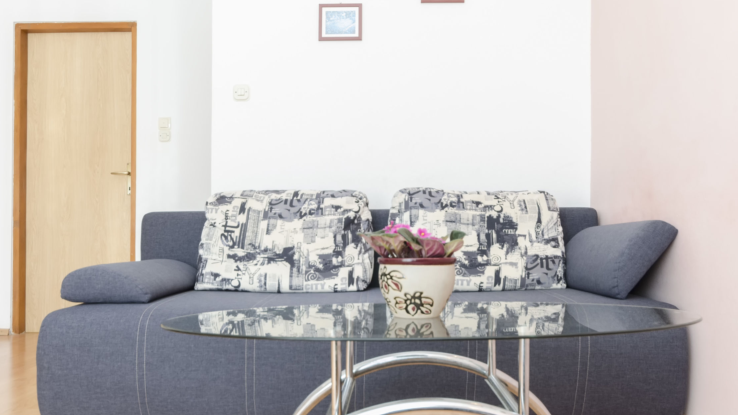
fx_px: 580
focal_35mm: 30
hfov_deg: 64.9
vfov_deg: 39.3
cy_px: 219
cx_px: 371
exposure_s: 1/50
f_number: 7.1
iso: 500
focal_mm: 15
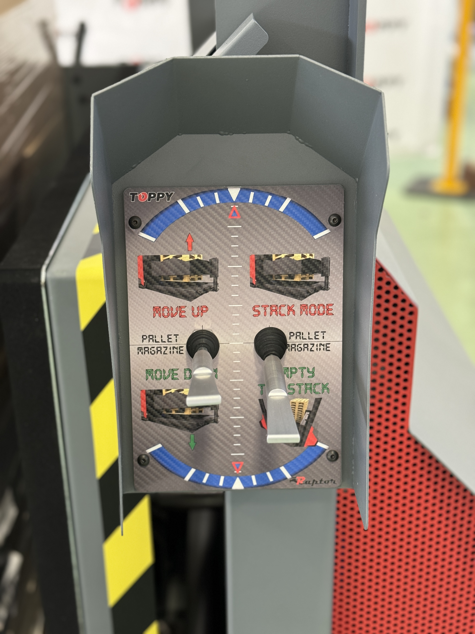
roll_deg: +0.7
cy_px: 317
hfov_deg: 30.3
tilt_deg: -24.2
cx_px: 238
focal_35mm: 48
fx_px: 878
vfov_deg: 39.7
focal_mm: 6.86
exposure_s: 1/50
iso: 200
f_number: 1.78
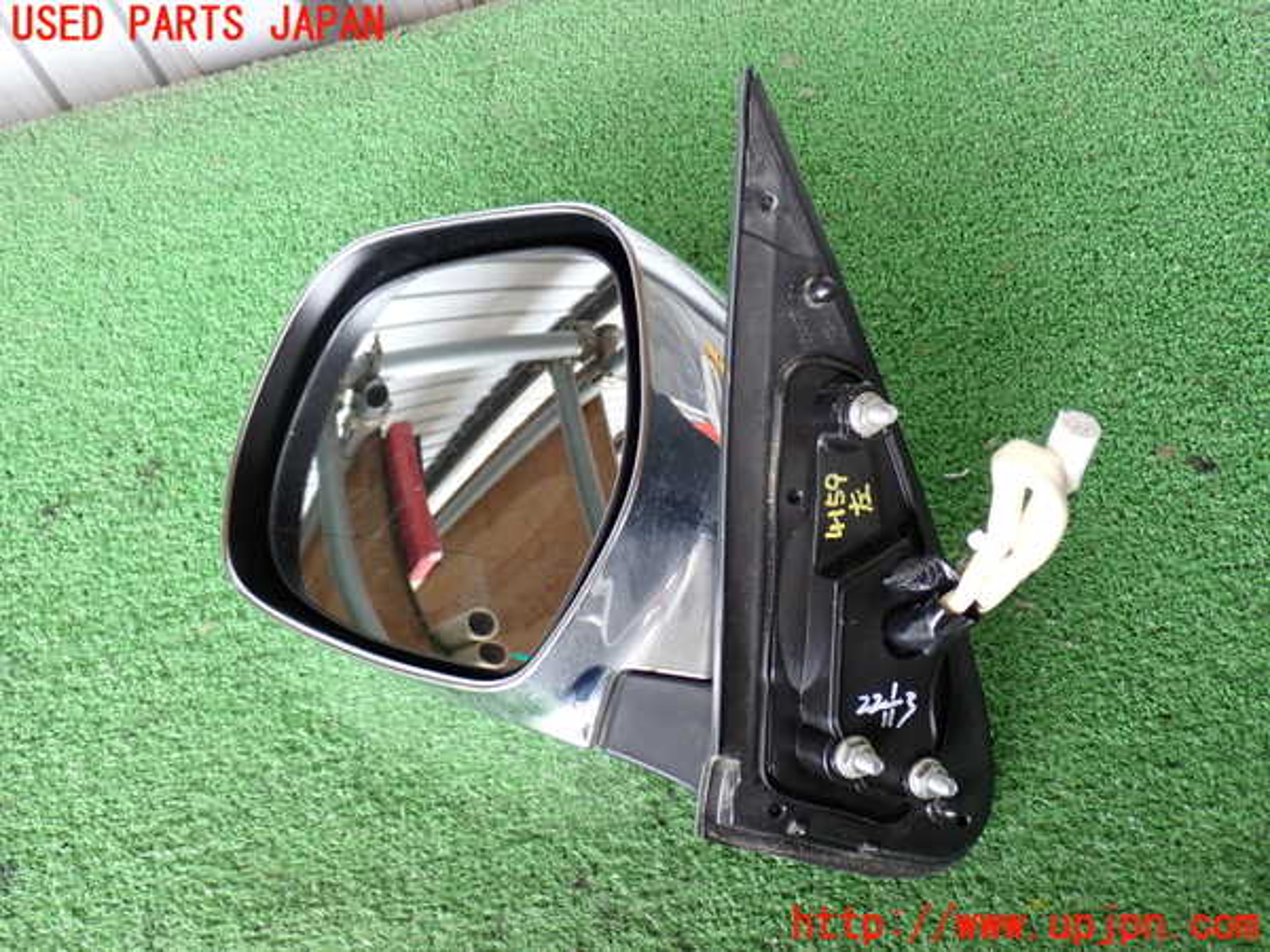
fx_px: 1321
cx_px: 635
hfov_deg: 51.4
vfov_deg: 39.7
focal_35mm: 36
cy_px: 476
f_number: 2.5
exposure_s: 1/50
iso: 200
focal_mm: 6.37
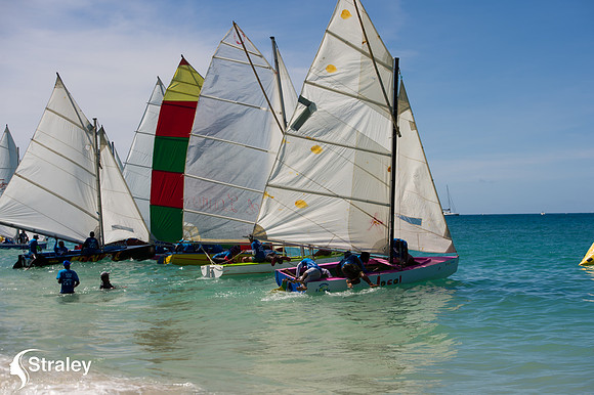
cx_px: 297
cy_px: 198
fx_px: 1154
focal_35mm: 70
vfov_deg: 19.4
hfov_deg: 28.9
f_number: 8
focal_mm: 70
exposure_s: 1/1000
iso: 100
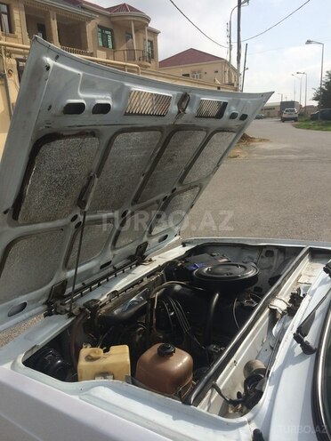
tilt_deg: -14.5
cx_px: 166
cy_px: 220
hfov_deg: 48.2
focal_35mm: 29
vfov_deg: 61.7
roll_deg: +2.4
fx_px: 370
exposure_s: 1/3425
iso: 32
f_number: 2.2
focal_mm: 4.15
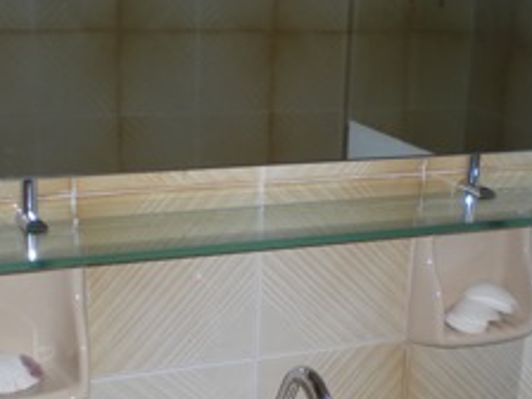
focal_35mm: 68
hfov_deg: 28.5
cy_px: 268
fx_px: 1045
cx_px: 299
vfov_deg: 21.5
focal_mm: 6.3
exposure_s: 1/60
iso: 64
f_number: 3.1
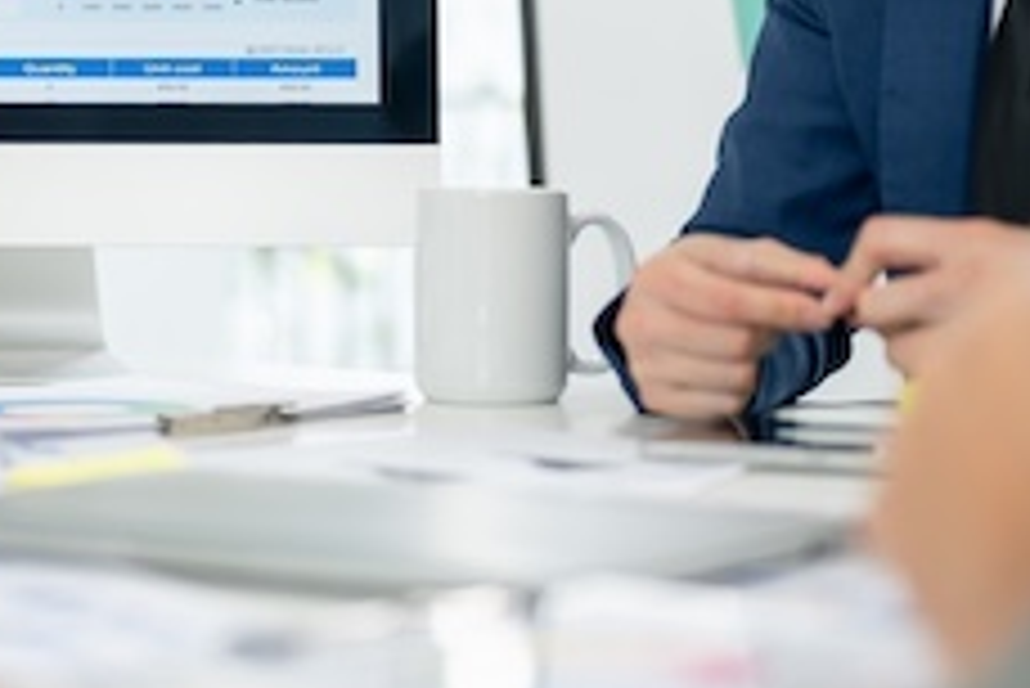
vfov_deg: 12.5
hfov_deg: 18.4
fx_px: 3120
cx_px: 49
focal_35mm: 109
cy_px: 155
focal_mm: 50
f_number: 1.8
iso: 250
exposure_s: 1/640
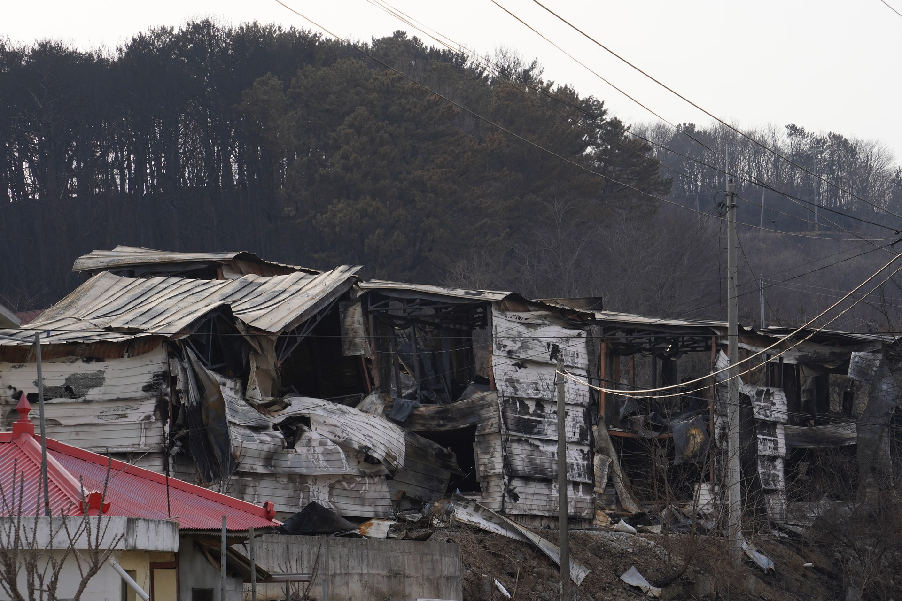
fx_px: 3207
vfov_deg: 10.7
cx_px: 451
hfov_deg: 16.0
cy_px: 300
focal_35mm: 128
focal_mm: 128
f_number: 13
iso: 640
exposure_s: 1/400
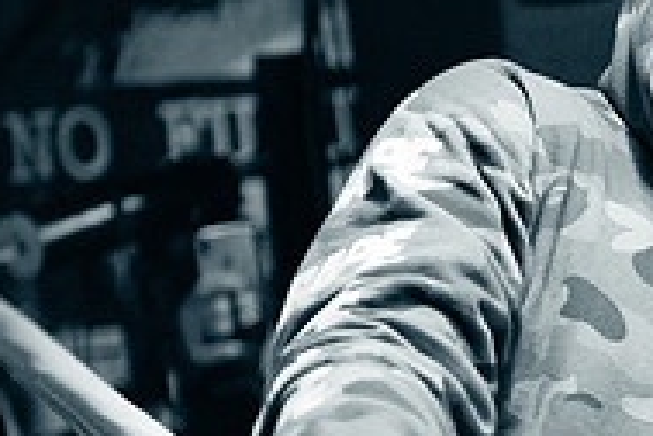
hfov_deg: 11.8
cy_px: 337
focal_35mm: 172
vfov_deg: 8.0
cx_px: 722
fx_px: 3120
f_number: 2.8
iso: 5000
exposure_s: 1/320
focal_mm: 56
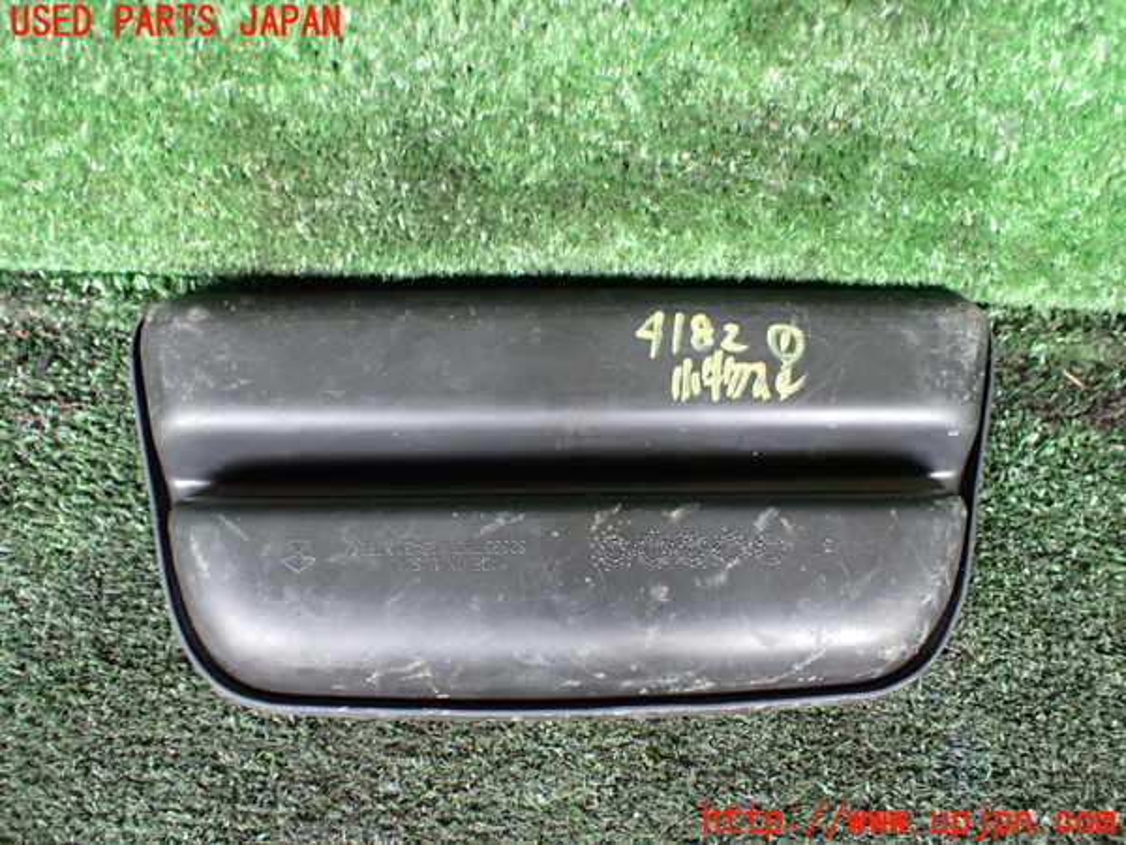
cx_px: 563
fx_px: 976
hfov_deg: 60.0
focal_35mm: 30
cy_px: 422
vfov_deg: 46.8
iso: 800
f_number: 2.3
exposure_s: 1/30
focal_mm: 5.4
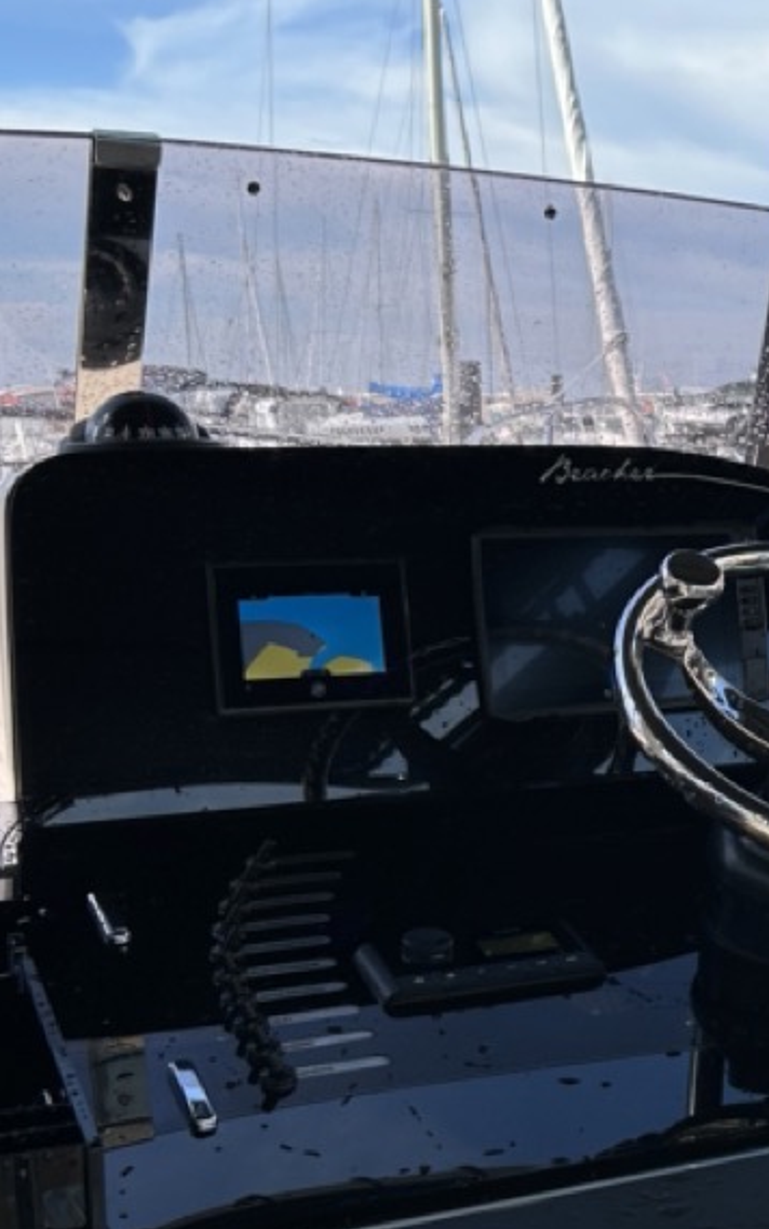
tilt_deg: -7.3
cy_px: 689
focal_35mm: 62
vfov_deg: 32.9
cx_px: 827
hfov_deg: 20.1
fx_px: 2077
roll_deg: +0.1
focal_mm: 5.7
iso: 50
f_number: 1.5
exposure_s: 1/3077
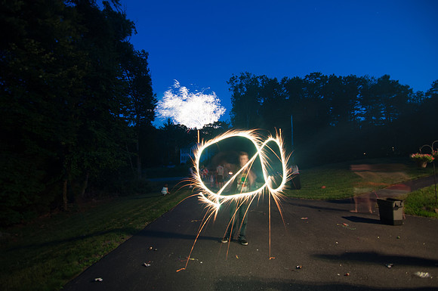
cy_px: 146
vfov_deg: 71.9
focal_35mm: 16
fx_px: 200
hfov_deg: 95.1
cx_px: 219
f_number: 2.8
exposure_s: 2
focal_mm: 11
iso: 200
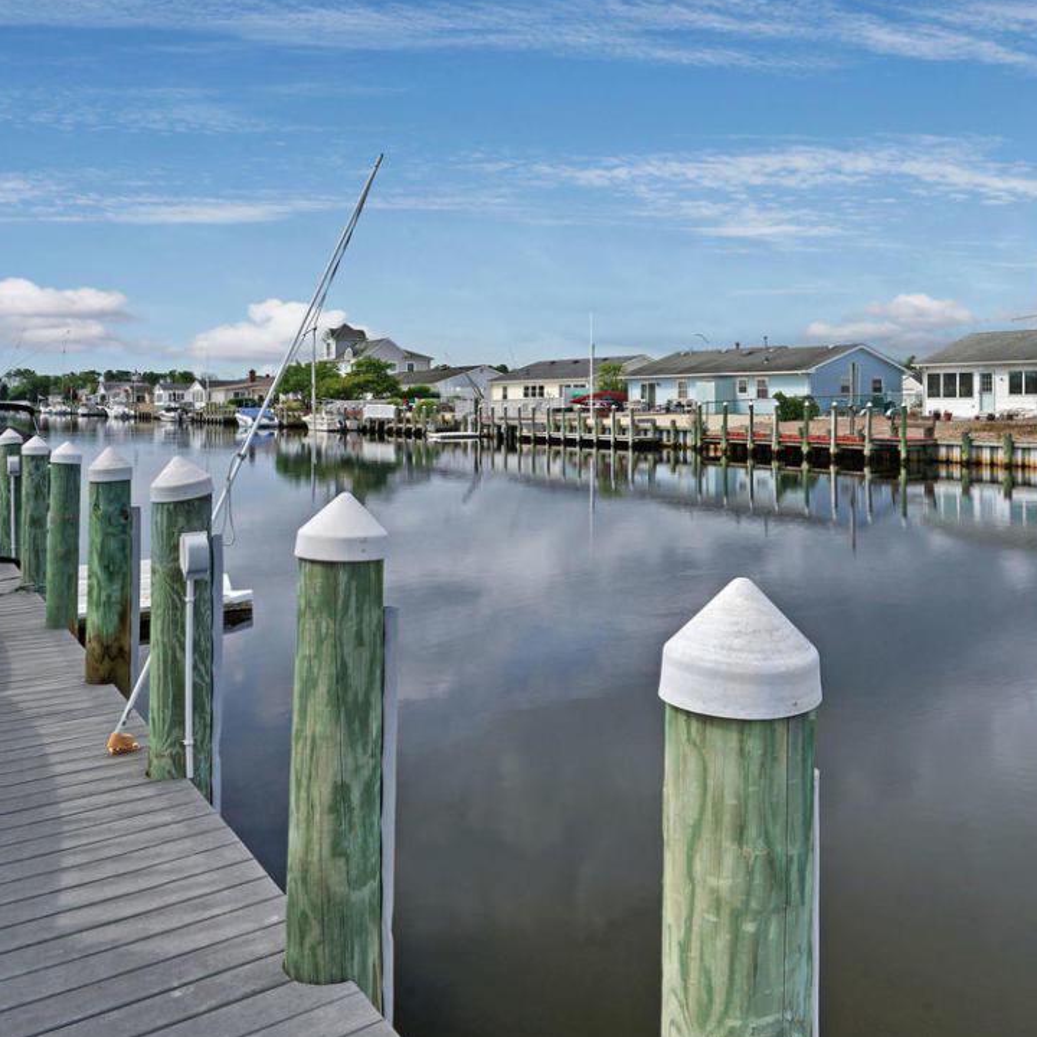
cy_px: 387
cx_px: 633
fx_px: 983
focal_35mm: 29
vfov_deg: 55.0
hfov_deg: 55.1
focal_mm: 16
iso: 100
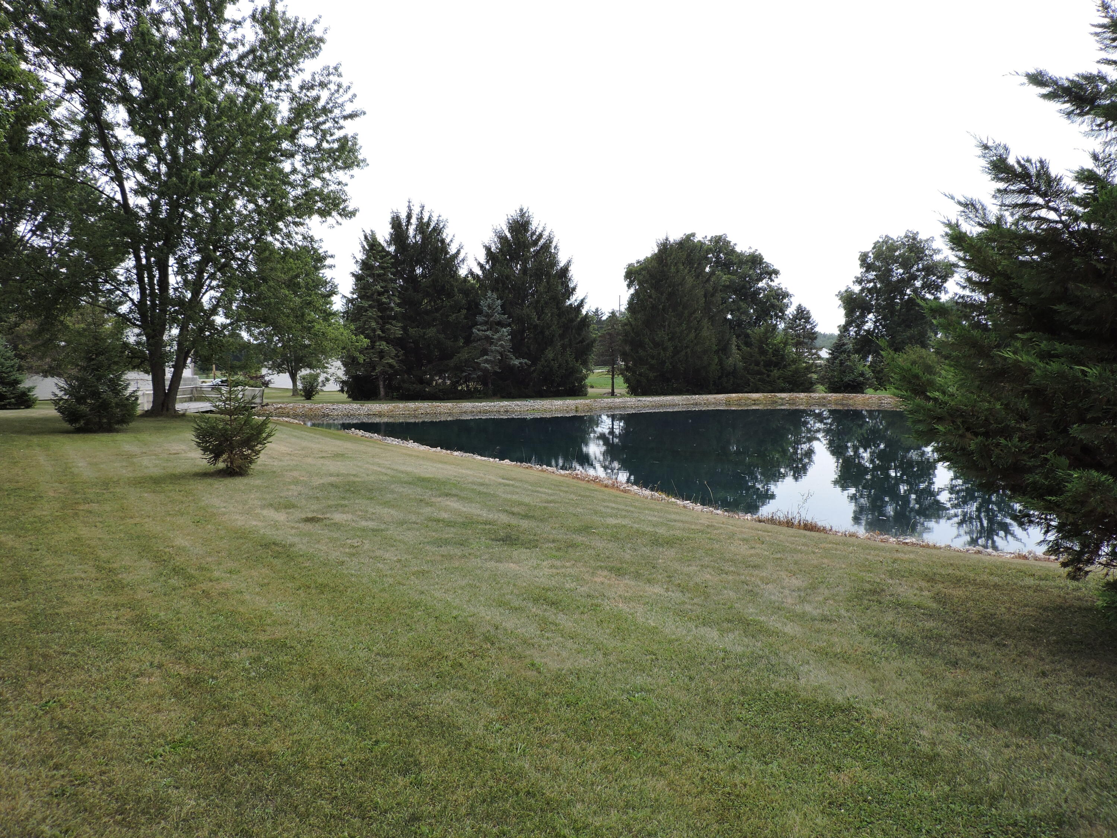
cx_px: 558
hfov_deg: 71.6
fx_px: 774
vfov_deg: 56.8
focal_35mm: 24
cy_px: 419
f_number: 3
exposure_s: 1/640
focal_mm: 4.3
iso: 100
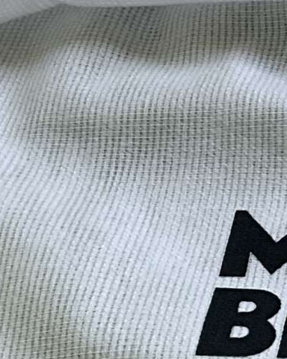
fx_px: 1603
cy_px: 185
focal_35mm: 151
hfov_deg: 9.7
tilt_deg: -50.1
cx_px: 504
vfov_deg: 12.8
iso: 25
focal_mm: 3
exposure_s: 1/122
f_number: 1.8
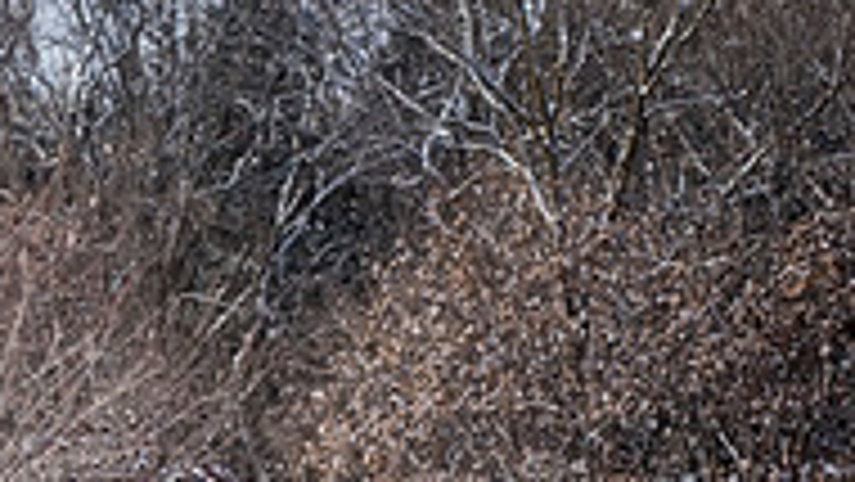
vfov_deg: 4.7
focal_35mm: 256
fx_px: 5805
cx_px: -392
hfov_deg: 8.3
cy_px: 849
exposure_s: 1/1000
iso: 640
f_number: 14
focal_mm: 80
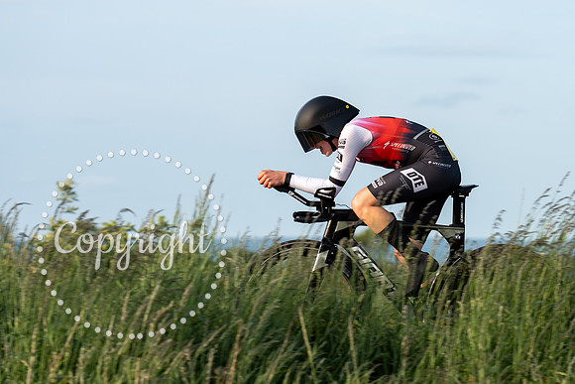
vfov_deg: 6.9
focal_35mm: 201
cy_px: 202
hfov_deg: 10.2
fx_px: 3205
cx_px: 455
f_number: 4
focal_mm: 122
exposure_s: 1/640
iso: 100
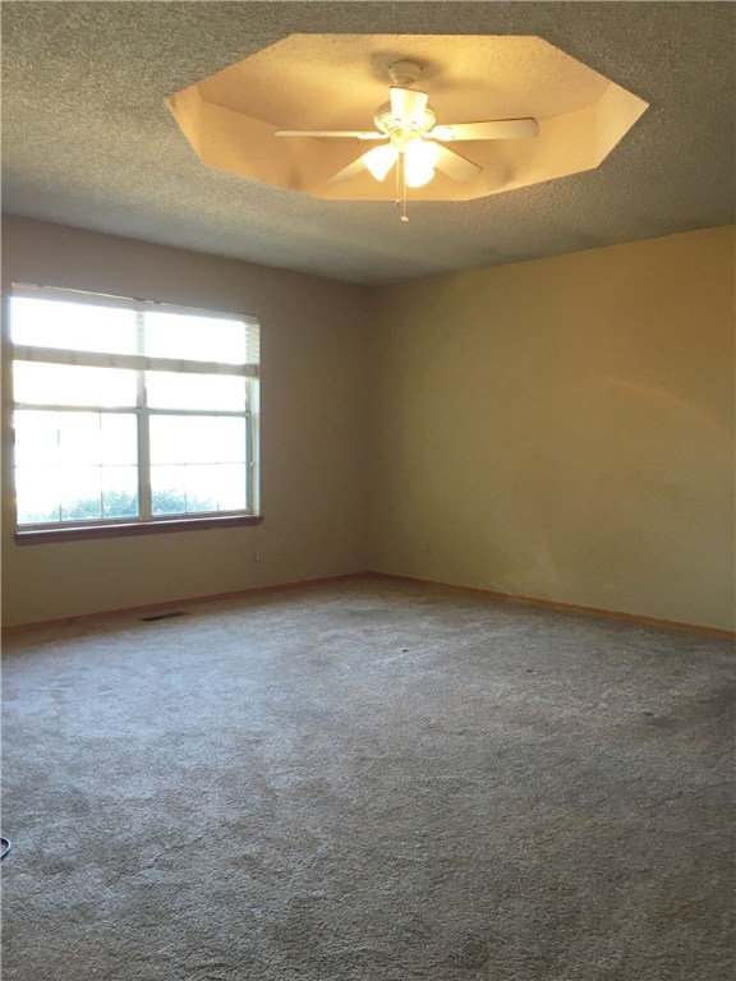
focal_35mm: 29
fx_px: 822
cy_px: 490
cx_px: 368
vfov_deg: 61.7
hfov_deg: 48.2
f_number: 2.2
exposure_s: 1/30
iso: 80
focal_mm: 4.15
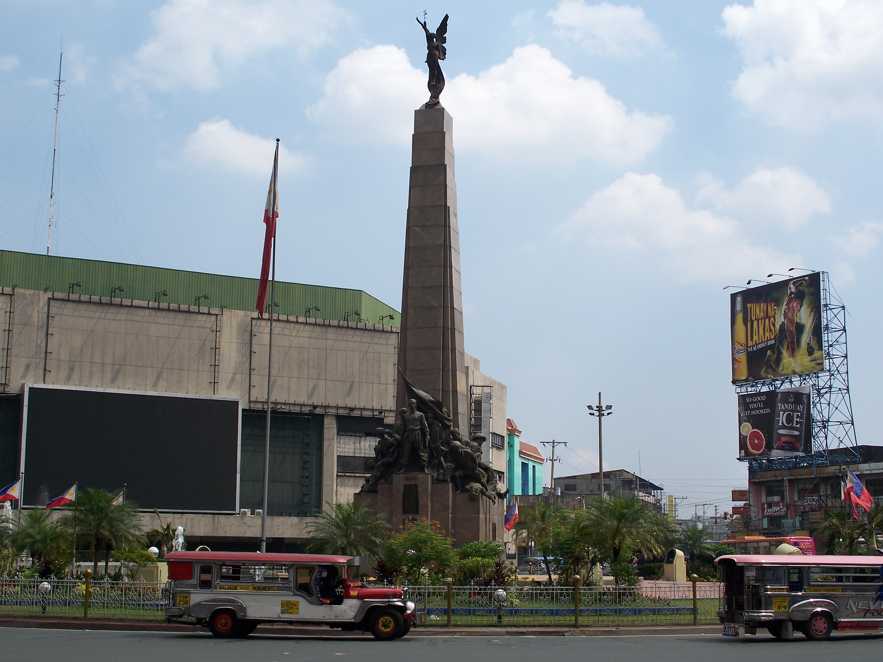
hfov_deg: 37.5
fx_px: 1301
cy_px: 331
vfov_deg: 28.6
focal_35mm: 51
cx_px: 442
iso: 64
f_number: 4.5
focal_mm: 10.7
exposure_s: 1/640
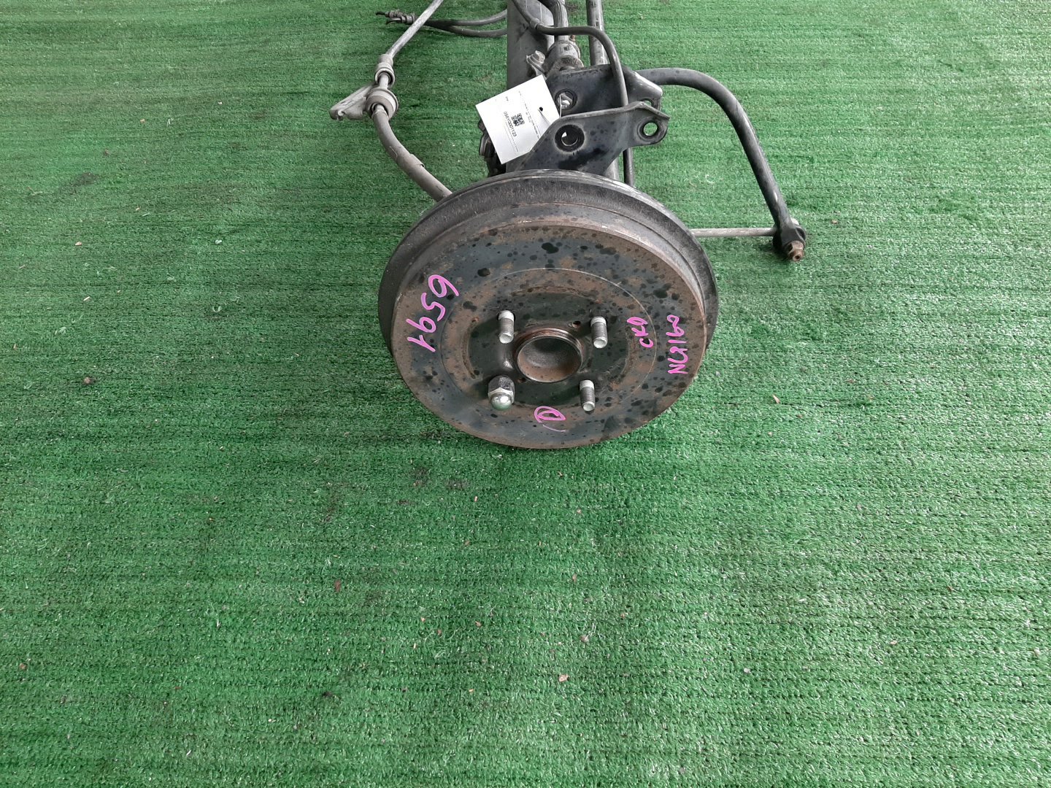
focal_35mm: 26
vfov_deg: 53.1
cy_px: 394
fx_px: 789
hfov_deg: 67.3
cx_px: 526
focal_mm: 3.93
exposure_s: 1/50
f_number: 1.7
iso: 110
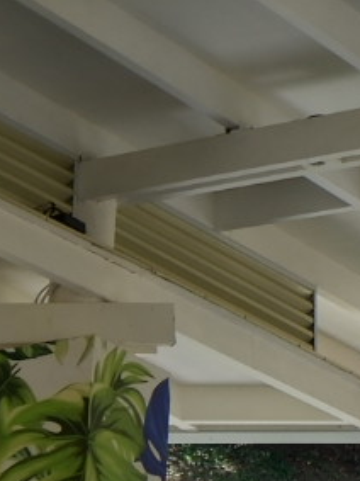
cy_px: 705
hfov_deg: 6.8
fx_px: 2678
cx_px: -786
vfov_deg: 10.0
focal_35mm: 193
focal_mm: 21.1
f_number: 7.1
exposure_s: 1/150
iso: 200
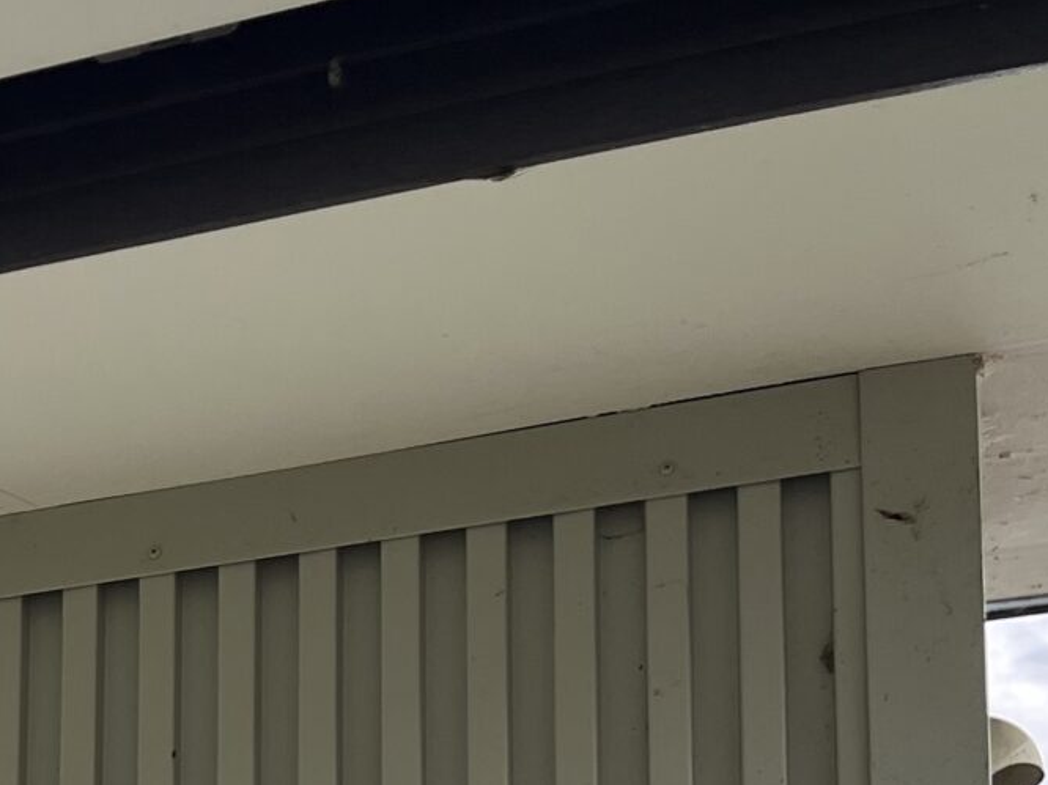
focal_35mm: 100
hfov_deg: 17.2
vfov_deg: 13.3
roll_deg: -3.3
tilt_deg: +9.3
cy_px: 1435
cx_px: -631
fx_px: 3026
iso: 40
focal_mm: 5.1
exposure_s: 1/122
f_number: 1.6
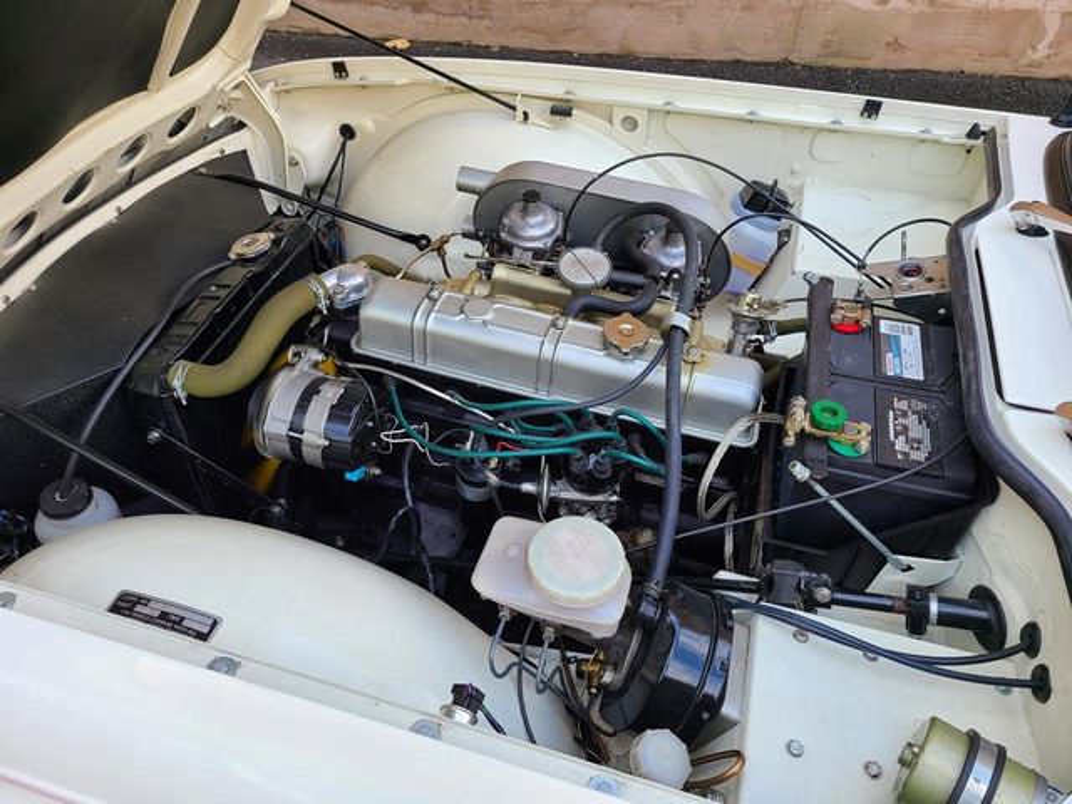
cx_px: 536
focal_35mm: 26
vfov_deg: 53.1
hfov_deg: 67.3
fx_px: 805
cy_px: 402
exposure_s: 1/226
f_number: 1.8
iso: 40
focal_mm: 5.4
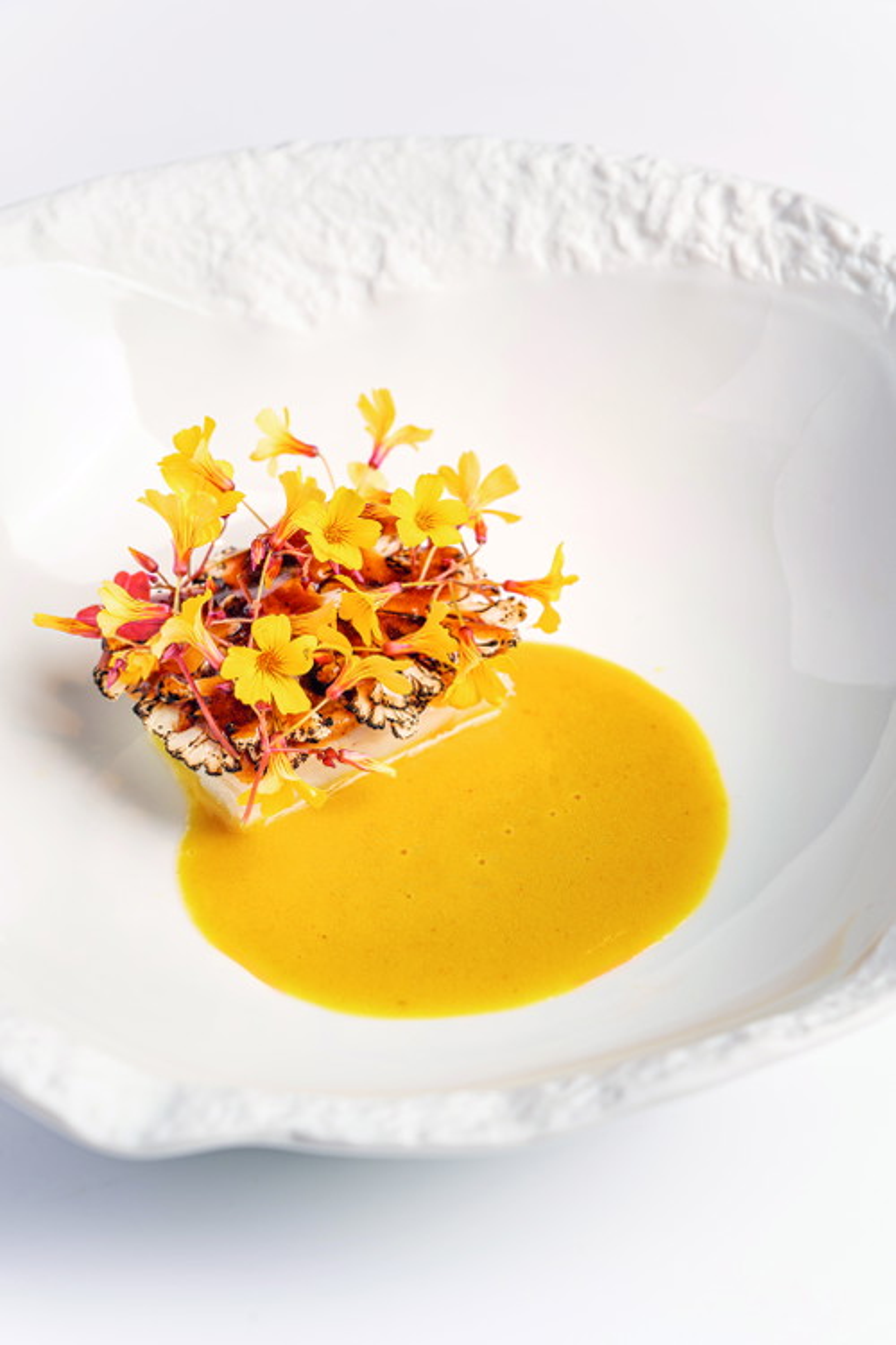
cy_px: 672
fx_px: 2616
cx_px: 448
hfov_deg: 19.4
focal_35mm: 70
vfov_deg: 28.9
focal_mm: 70
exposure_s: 1/125
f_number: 8
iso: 100
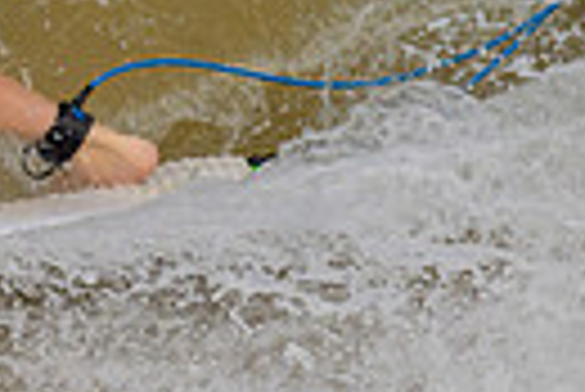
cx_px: -880
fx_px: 69806
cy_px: -198
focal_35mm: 4291
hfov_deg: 0.5
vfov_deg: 0.3
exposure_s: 1/2000
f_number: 6.3
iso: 560
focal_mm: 800
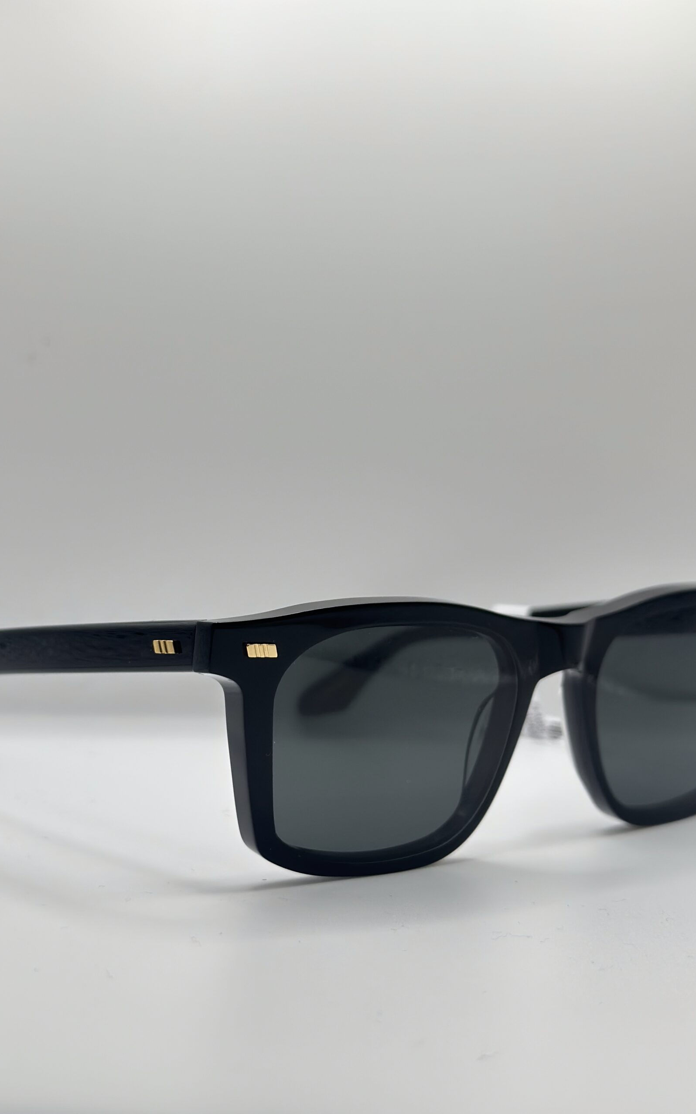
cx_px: 324
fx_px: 1548
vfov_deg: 39.6
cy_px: 557
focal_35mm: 51
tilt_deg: -27.4
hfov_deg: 25.3
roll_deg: -0.1
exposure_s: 1/571
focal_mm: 6.86
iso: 80
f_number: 1.78
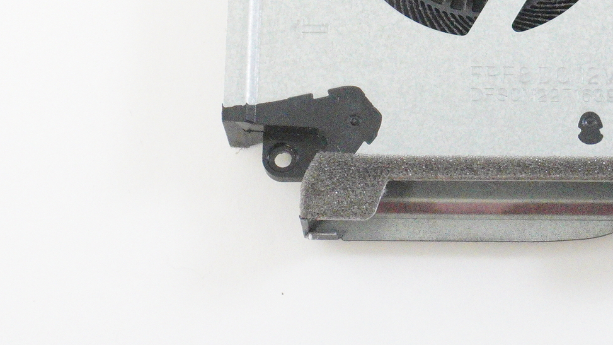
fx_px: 1836
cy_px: -81
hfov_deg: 18.8
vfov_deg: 10.5
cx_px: 454
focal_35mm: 113
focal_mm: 28
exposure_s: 1/250
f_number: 6.3
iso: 10000
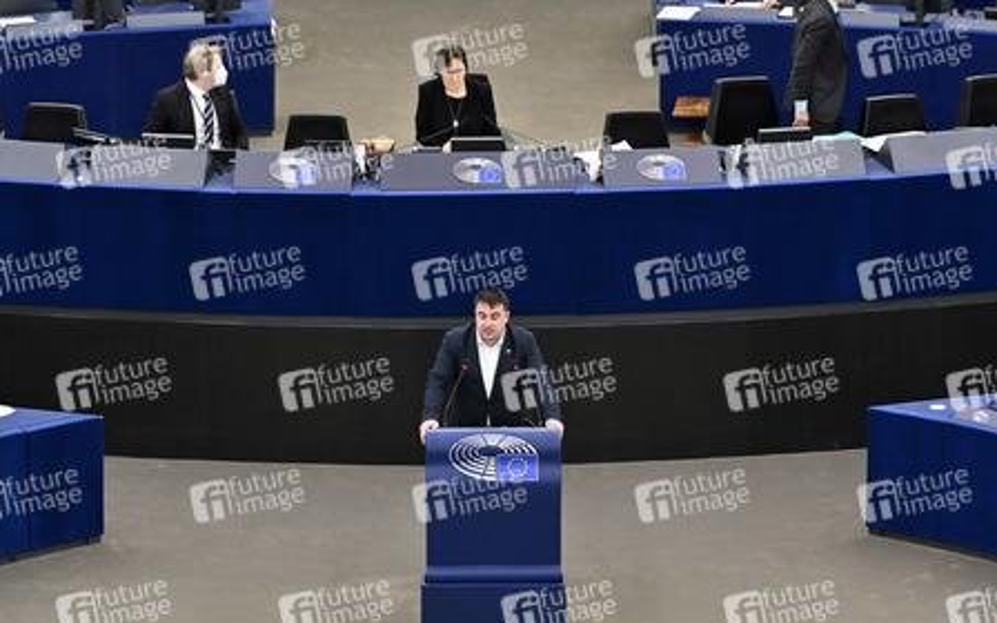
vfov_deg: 10.5
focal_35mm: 125
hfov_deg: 16.7
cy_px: 329
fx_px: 3396
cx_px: 498
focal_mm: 122
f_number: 2.8
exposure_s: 1/320
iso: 1000
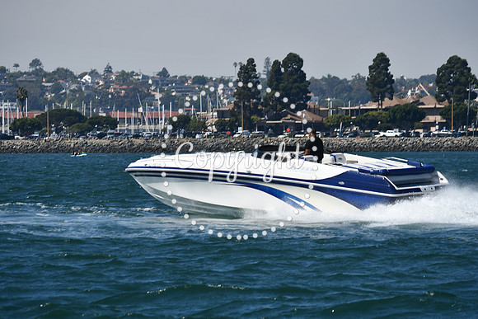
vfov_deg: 6.1
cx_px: 239
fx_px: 2988
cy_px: 160
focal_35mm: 225
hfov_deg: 9.1
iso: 100
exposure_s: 1/640
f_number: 9
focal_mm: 150
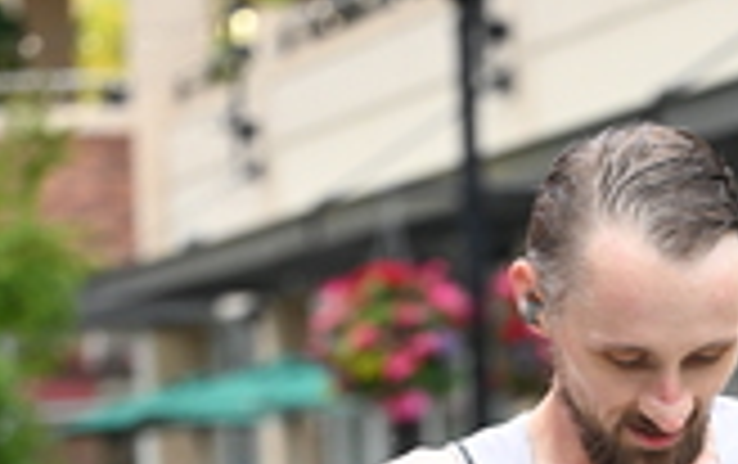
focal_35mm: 239
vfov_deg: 5.4
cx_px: 740
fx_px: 4814
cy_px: 905
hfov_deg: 8.7
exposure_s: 1/1250
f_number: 2.8
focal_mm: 70
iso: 1600
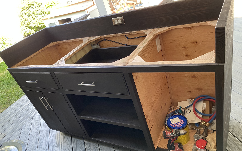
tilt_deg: -31.2
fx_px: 185
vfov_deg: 44.3
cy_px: 92
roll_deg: +20.2
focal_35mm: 28
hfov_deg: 66.5
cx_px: 120
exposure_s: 1/100
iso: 125
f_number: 1.8
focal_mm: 4.25
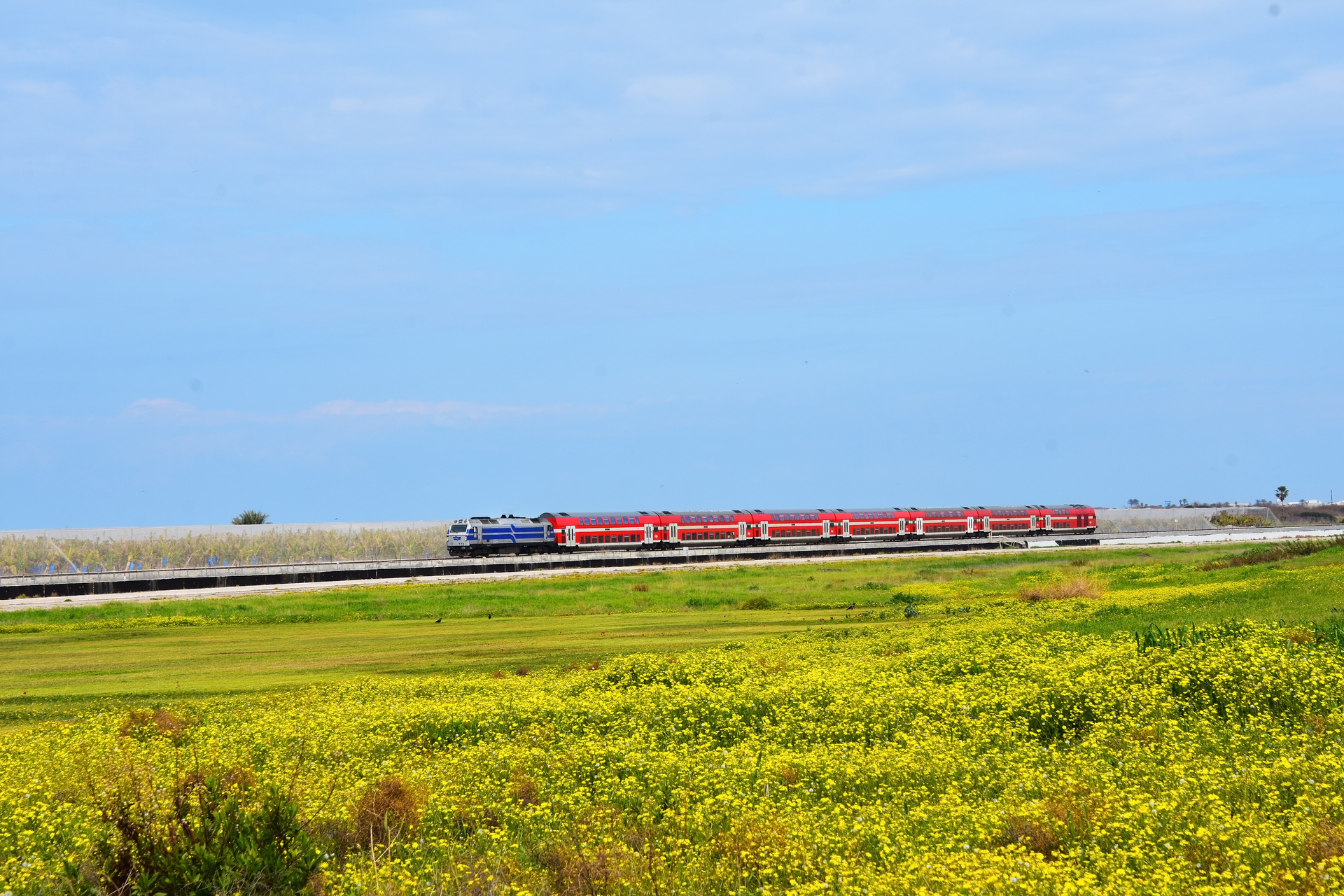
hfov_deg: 21.9
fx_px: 3472
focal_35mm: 93
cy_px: 448
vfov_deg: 14.7
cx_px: 672
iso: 100
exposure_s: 1/125
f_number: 11
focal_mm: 62
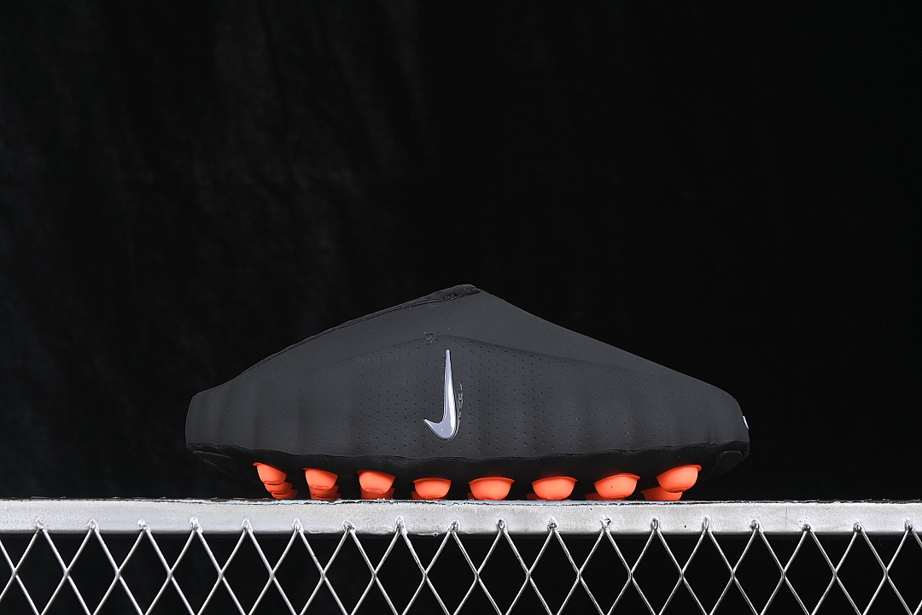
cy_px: 308
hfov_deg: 27.0
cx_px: 461
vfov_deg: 18.2
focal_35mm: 75
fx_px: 1921
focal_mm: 50
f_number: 6.3
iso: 160
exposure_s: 1/60
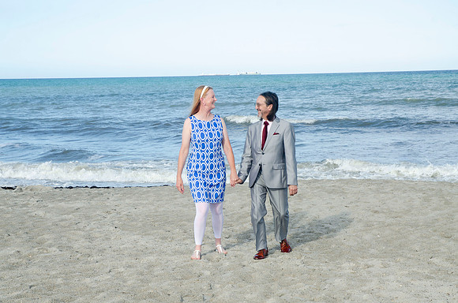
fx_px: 914
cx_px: 229
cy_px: 152
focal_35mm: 72
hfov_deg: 28.1
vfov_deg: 18.8
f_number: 9
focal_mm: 48
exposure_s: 1/250
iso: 100
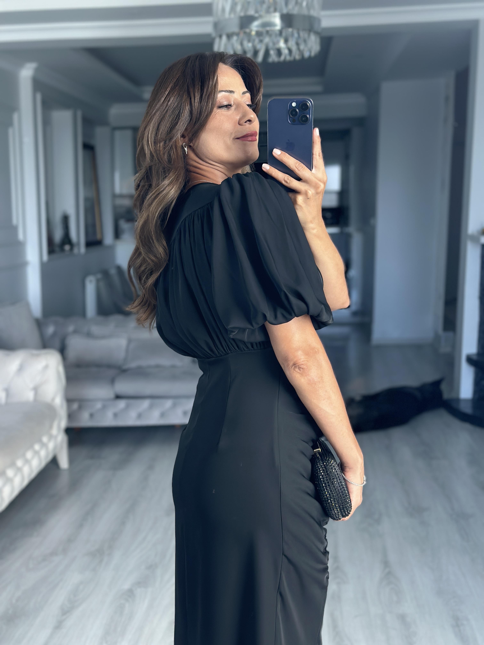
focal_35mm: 48
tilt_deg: -16.0
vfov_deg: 39.7
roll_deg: +1.7
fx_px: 895
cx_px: 242
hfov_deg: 30.3
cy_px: 322
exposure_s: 1/135
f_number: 1.78
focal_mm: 6.86
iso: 100
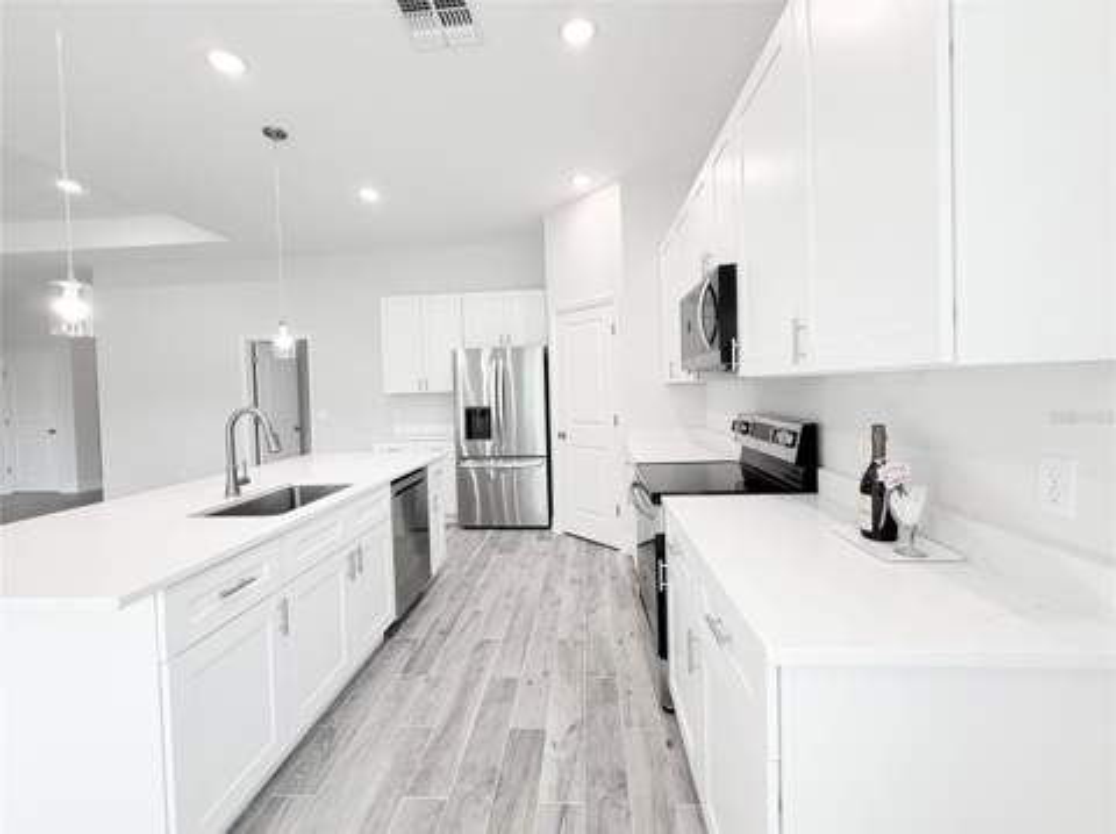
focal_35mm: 14
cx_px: 558
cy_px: 417
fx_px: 451
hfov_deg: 102.1
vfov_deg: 85.6
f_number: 2.2
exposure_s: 1/120
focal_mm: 2.22
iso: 125
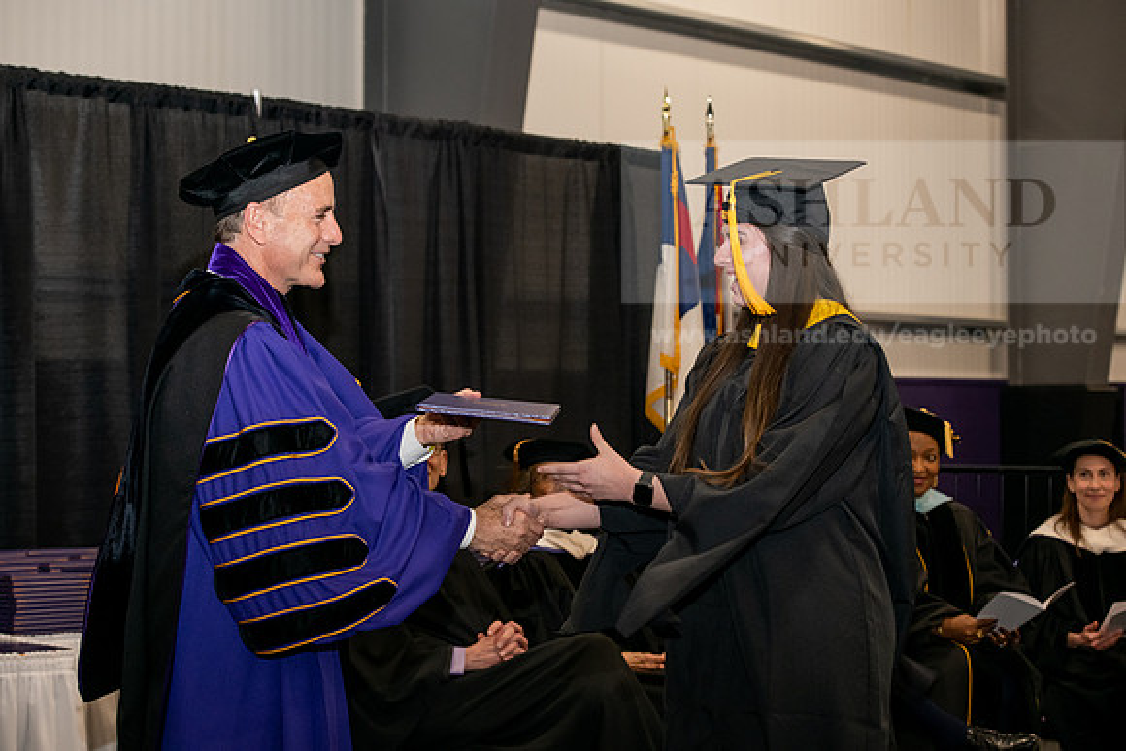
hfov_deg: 28.8
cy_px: 376
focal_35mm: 70
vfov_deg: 19.5
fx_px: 2190
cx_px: 563
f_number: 5.6
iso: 1600
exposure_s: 1/200
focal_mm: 70
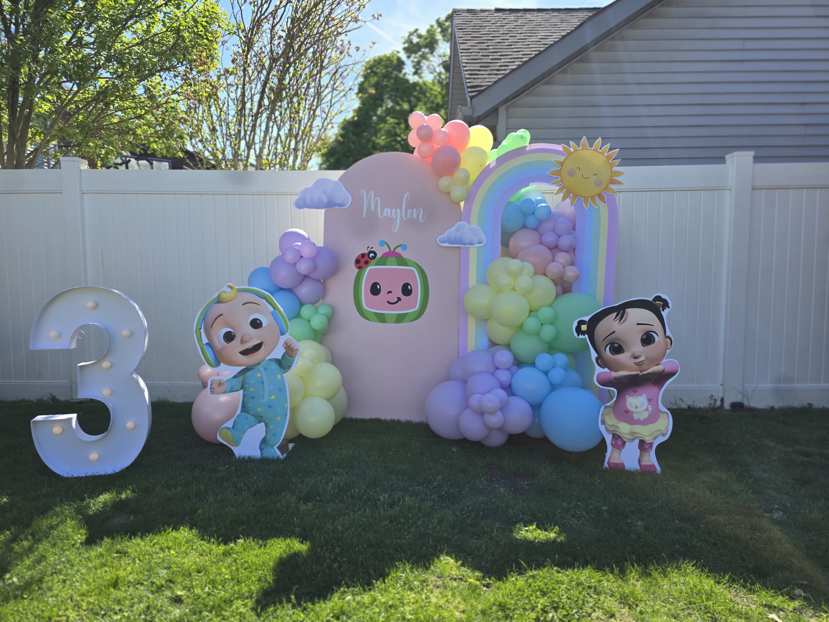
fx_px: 551
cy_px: 311
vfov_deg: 58.9
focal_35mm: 23
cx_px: 414
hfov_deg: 73.9
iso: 12
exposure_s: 1/458
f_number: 1.7
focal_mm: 6.3
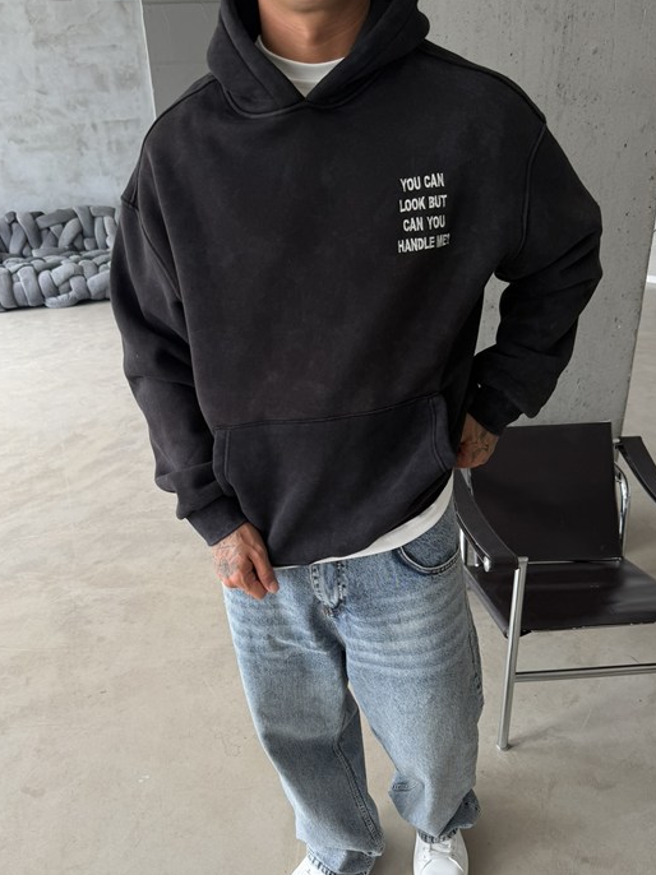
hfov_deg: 49.7
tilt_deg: -26.5
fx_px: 708
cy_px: 472
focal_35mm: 28
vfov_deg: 63.4
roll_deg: +3.2
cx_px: 309
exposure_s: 1/121
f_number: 1.78
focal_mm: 6.76
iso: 80
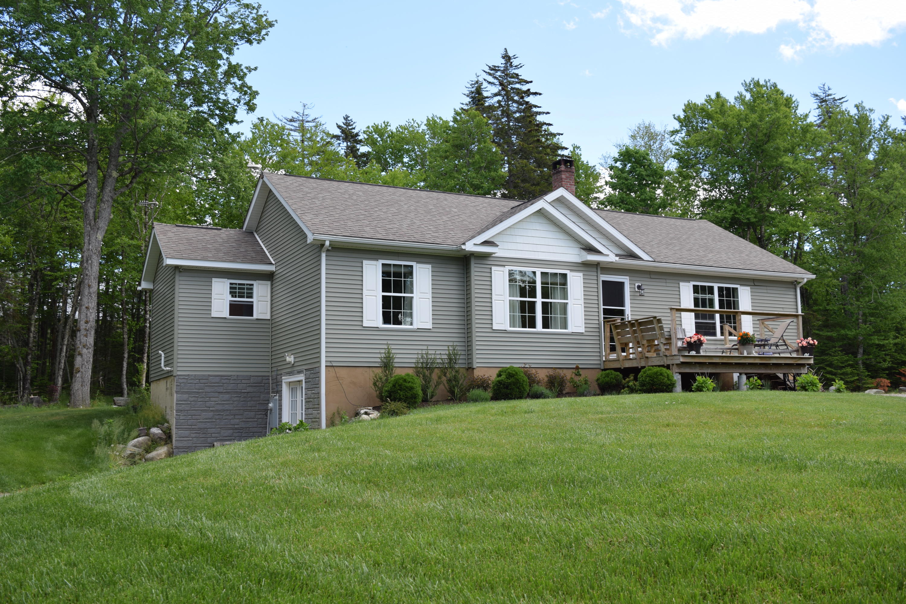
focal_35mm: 36
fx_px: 906
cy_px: 302
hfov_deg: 53.1
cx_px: 453
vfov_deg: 36.9
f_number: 7.1
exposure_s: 1/160
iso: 100
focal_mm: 24
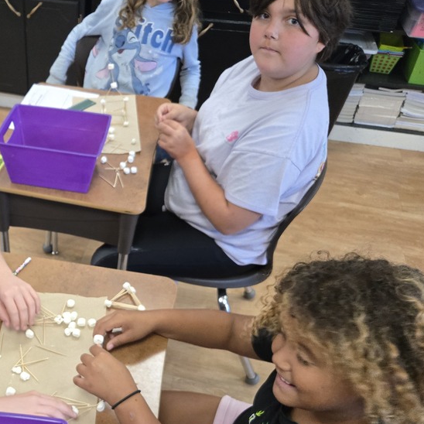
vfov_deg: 43.2
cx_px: 68
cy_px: 286
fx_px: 527
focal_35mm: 38
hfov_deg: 41.4
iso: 800
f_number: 1.8
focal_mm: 5.4
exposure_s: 1/120
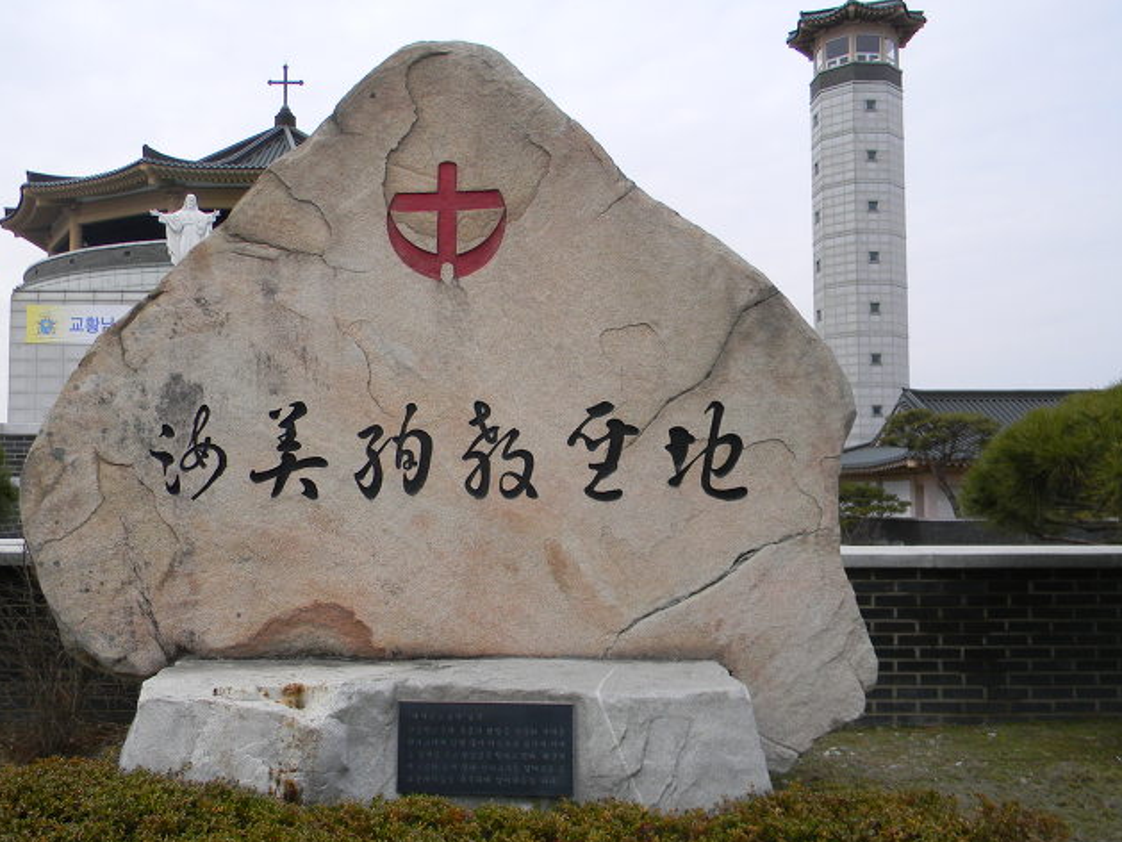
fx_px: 1102
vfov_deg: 41.8
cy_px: 434
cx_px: 466
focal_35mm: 34
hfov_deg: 53.7
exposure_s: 1/557
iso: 80
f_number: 3.5
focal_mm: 5
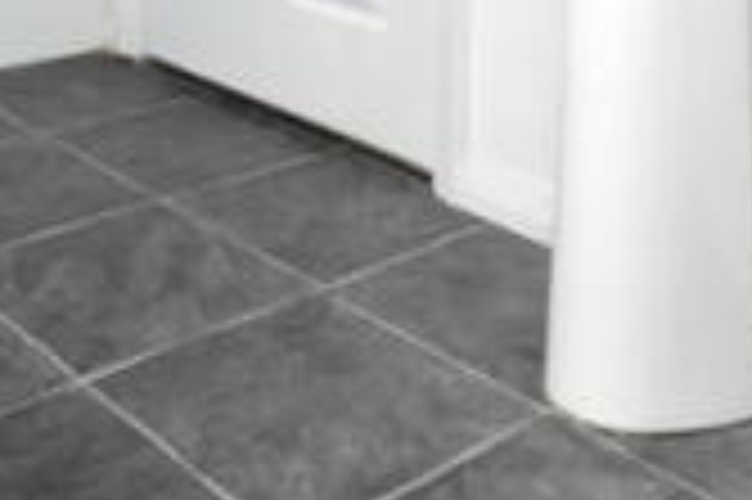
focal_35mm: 59
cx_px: 277
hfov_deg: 33.8
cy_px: -282
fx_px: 1231
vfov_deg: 19.5
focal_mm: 10
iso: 200
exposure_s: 1/60
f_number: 4
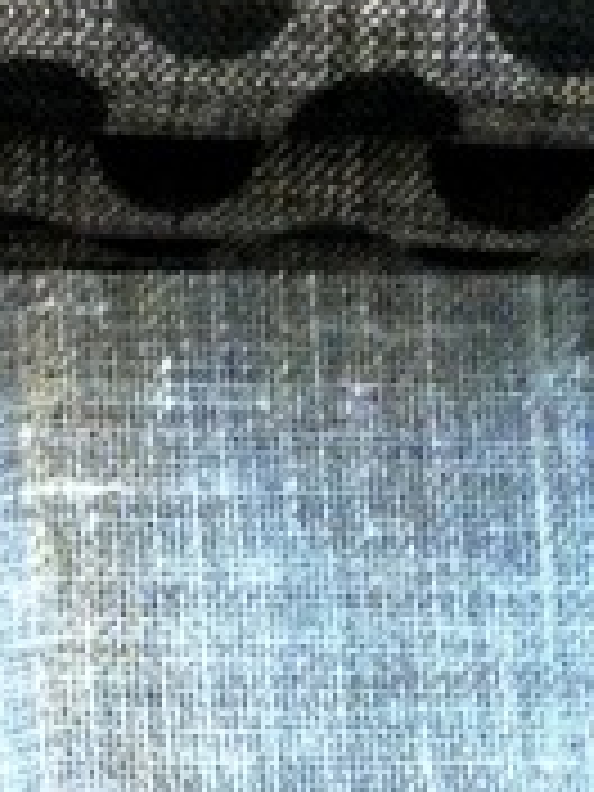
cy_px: -754
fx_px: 3249
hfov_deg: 9.8
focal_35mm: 142
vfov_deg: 12.4
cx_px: -513
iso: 320
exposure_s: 1/15
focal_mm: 3.85
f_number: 2.8
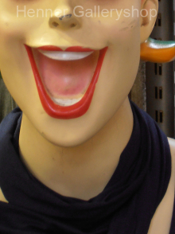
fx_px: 952
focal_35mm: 141
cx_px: 87
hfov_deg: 10.5
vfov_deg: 13.8
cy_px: 14
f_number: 4.8
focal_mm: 12.29
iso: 125
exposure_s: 1/8
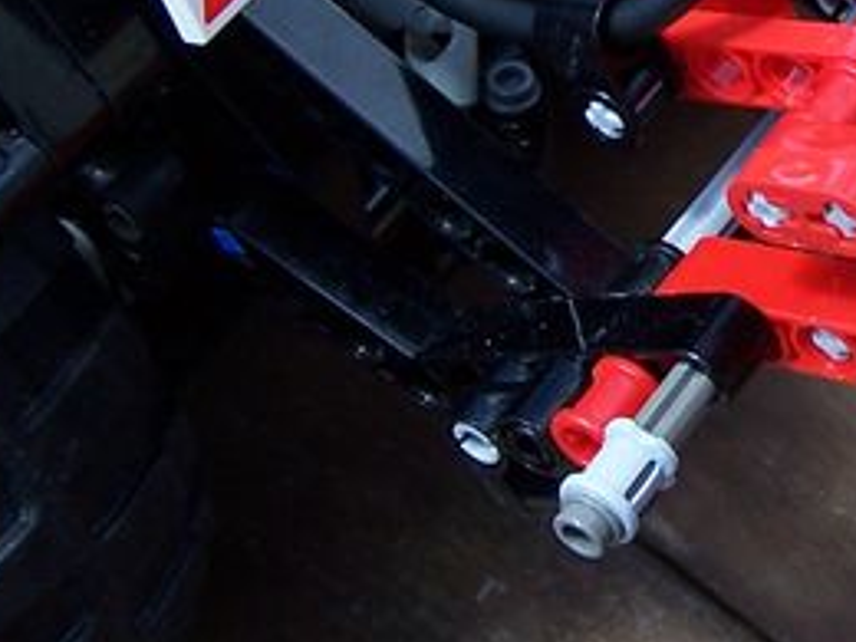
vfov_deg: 12.6
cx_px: 846
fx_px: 2893
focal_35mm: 117
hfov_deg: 16.5
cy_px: 109
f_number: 2.8
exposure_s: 1/500
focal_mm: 6.3
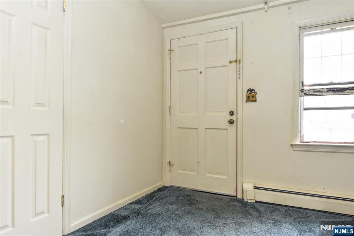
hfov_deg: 73.7
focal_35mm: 24
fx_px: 236
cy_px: 118
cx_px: 177
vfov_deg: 53.1
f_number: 4
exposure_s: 1/60
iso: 800
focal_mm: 24
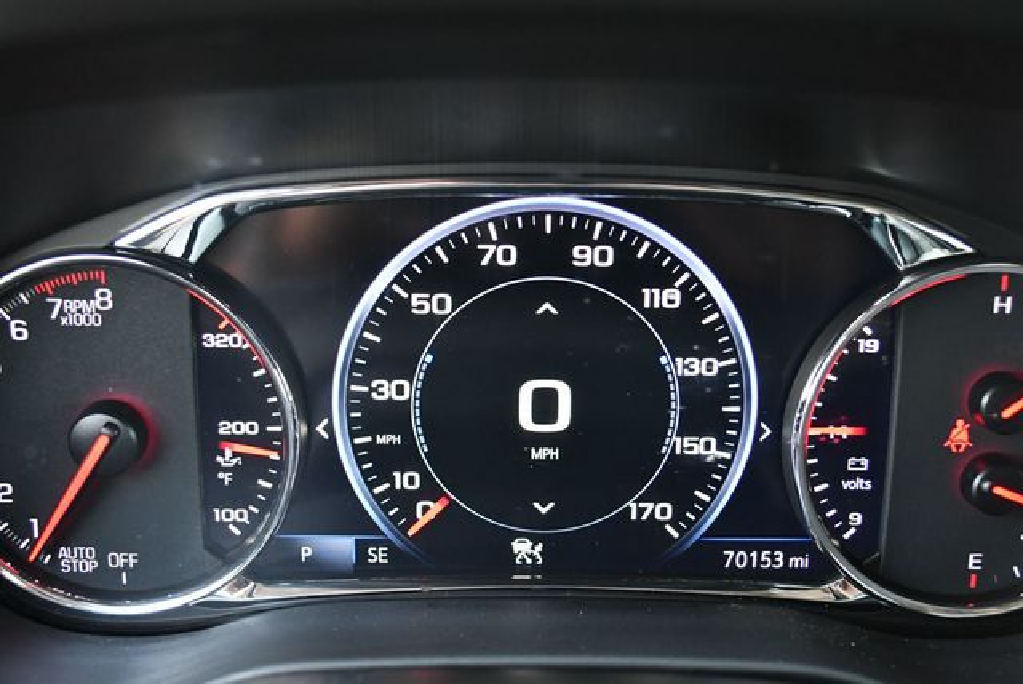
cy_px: 342
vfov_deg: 30.6
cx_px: 512
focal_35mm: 44
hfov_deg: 44.5
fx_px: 1251
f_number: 4
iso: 1800
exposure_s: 1/125
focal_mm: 22
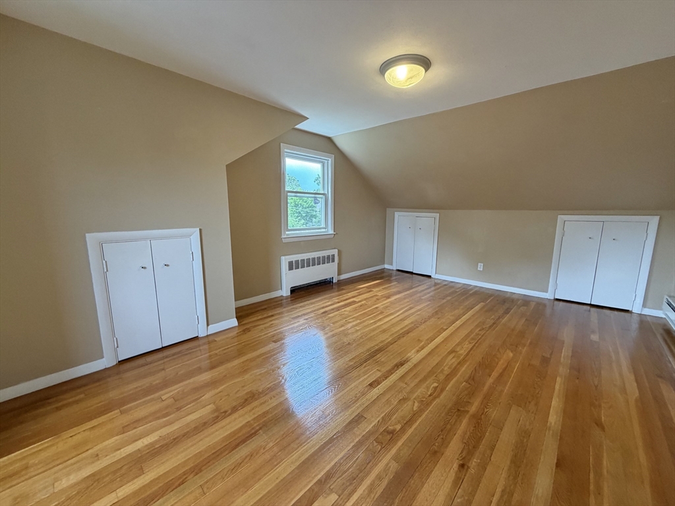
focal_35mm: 14
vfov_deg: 85.7
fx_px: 273
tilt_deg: -9.2
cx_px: 338
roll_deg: +1.0
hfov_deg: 102.1
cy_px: 253
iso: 200
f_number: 2.2
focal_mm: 2.22
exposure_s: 1/120
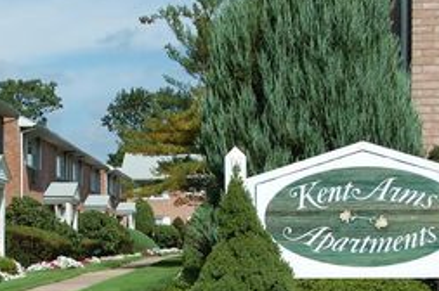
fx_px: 1157
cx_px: 95
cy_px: 222
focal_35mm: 95
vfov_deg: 14.3
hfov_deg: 21.3
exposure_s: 1/400
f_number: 10
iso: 200
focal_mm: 32
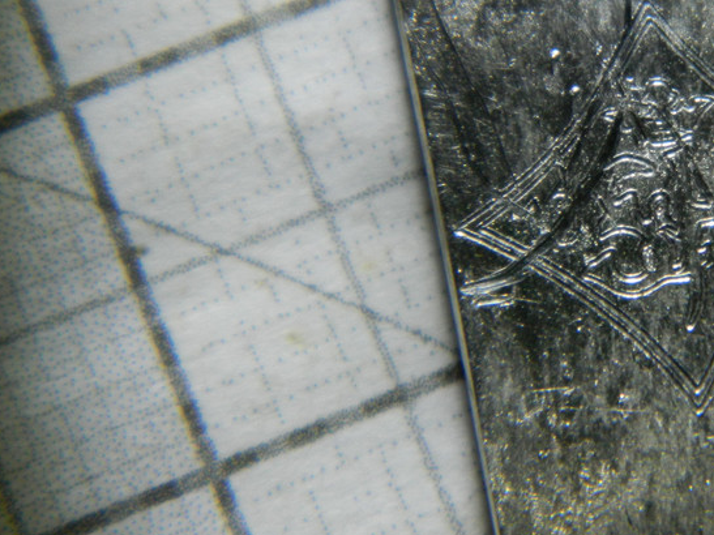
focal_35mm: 164
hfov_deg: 12.0
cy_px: 198
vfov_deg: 9.0
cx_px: 656
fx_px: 3382
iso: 140
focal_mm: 15.1
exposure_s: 1/50
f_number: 4.2
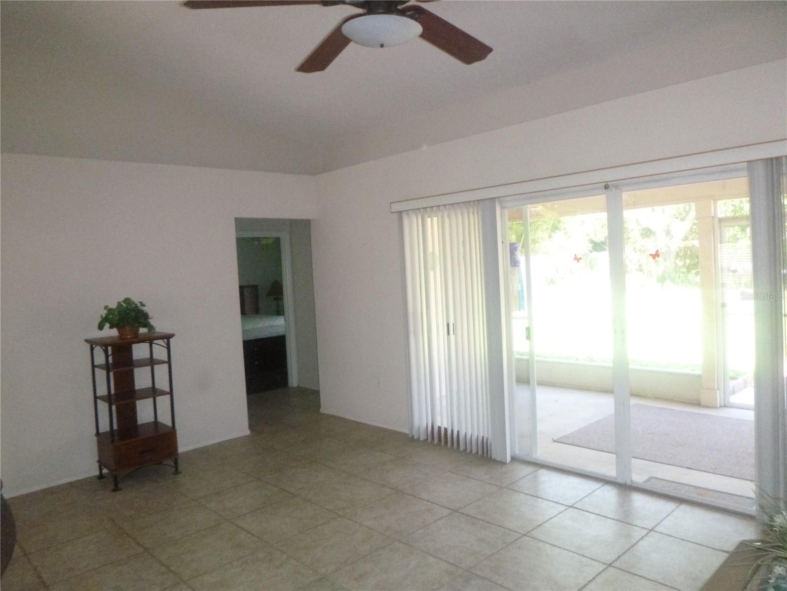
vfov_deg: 54.9
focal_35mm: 25
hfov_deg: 69.4
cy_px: 296
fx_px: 568
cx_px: 394
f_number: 3.9
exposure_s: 1/60
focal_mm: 4.5
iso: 800
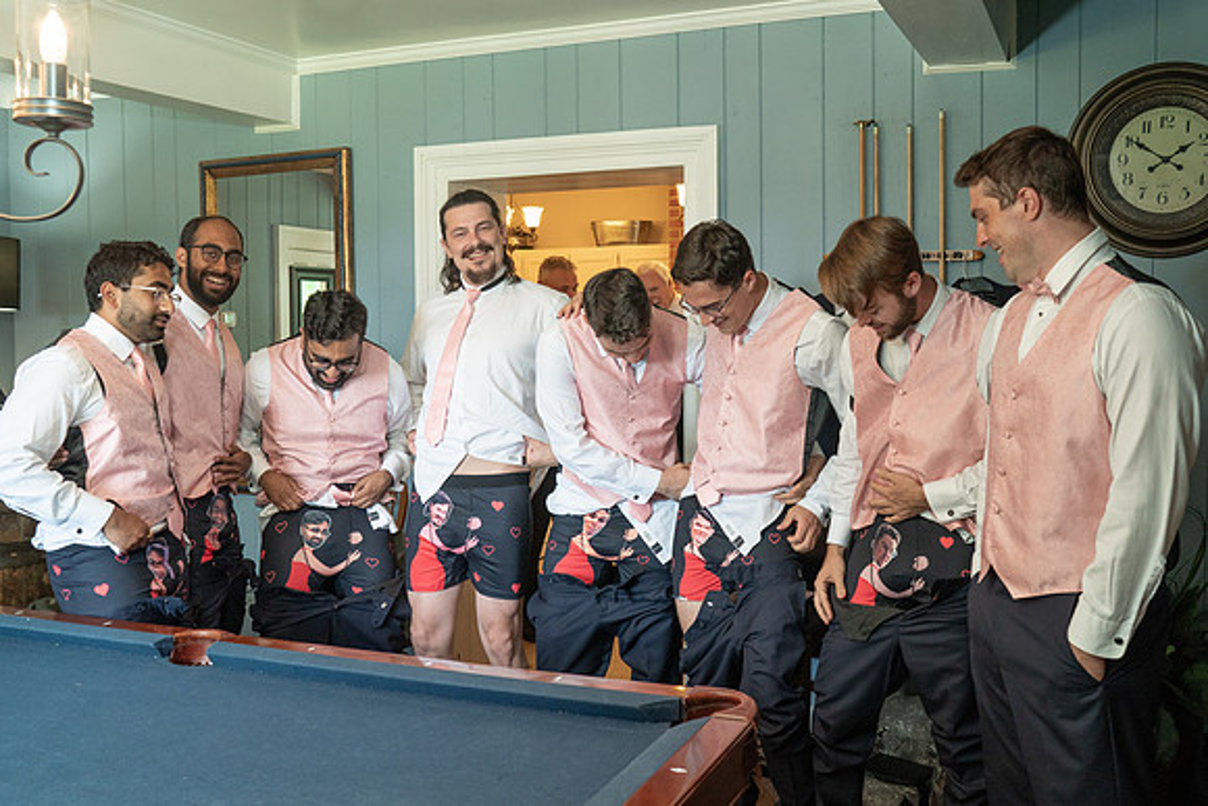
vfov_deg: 36.9
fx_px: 1208
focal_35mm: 36
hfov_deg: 53.1
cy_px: 403
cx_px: 604
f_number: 5
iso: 2000
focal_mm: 35
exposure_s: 1/100
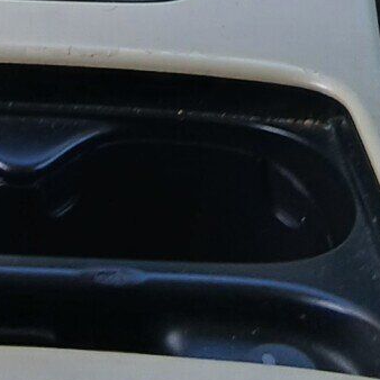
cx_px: -9
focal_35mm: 177
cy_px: -553
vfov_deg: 8.9
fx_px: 2198
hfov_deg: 9.8
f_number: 1.8
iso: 20
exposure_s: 1/100
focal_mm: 3.98
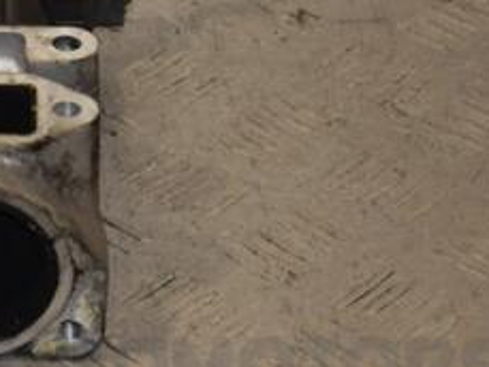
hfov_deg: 8.9
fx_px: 3095
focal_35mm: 219
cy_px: 85
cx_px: -90
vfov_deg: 6.8
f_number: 5.6
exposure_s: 1/200
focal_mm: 58
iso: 800
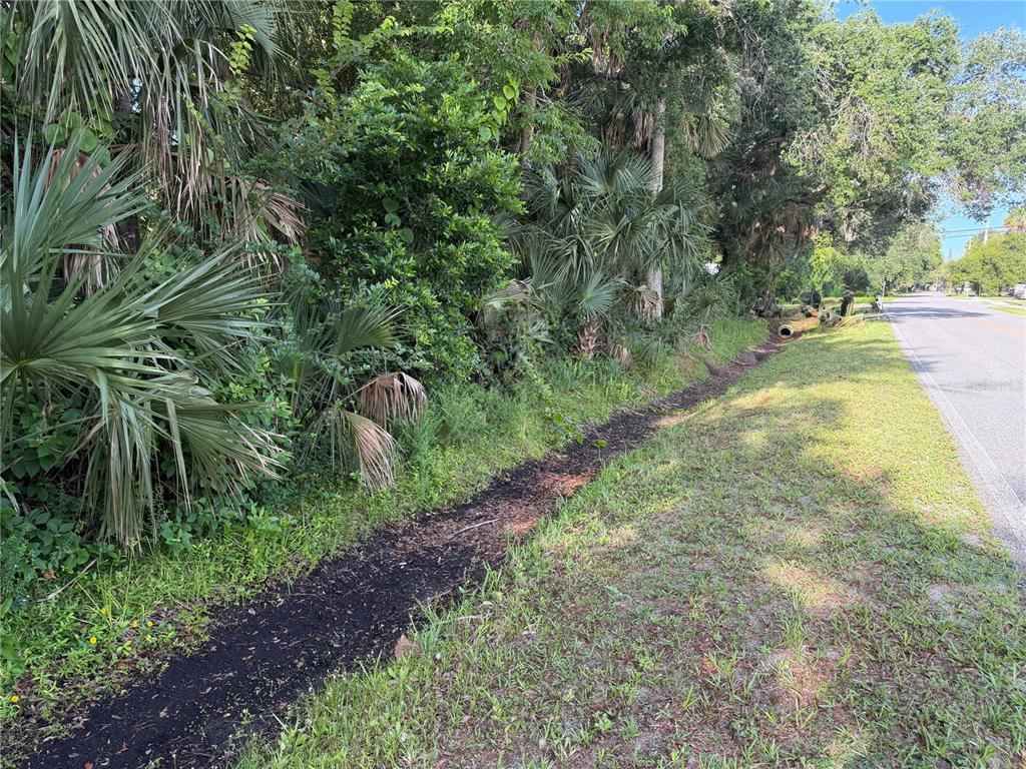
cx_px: 513
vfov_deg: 56.8
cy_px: 384
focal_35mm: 24
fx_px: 711
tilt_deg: -8.2
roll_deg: -0.4
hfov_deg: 71.6
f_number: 1.78
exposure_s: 1/504
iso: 100
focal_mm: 6.76
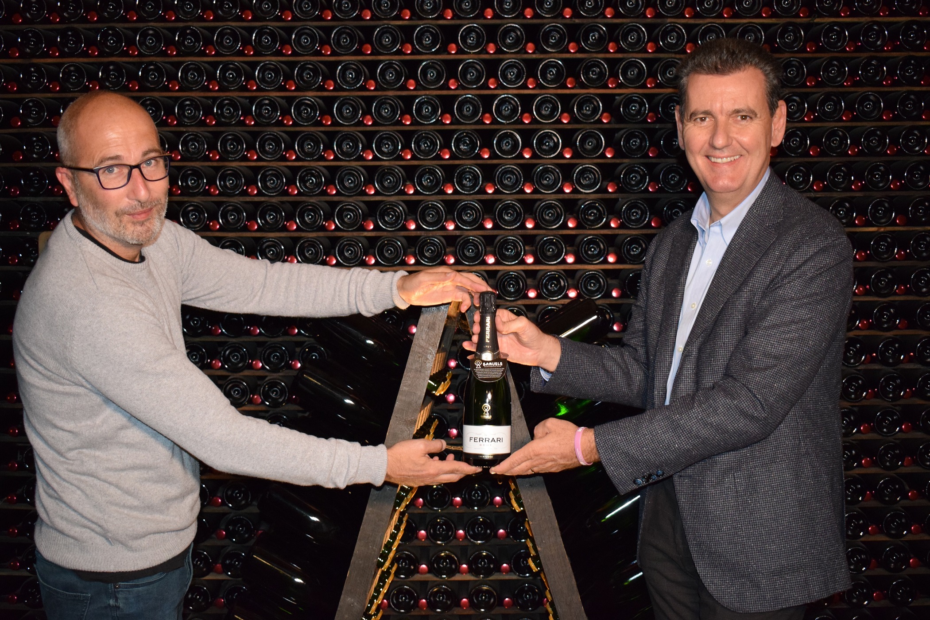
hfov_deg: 45.0
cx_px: 465
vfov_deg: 30.8
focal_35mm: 44
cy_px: 310
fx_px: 1124
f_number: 4.2
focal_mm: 29
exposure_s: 1/60
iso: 2800
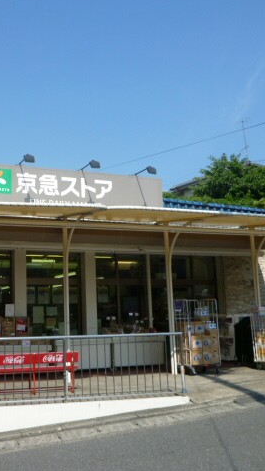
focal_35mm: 37
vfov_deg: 54.0
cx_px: 42
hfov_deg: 31.0
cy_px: 233
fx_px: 462
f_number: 4.5
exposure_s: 1/500
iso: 80
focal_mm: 4.5
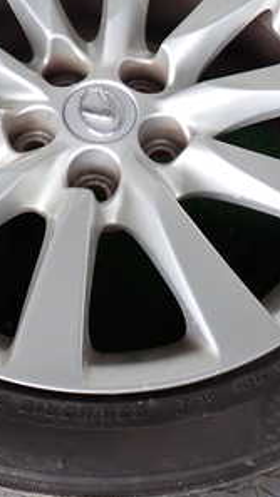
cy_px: 202
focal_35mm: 55
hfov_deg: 21.7
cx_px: 89
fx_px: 726
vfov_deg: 37.7
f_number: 2
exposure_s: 1/60
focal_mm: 4.5
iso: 125
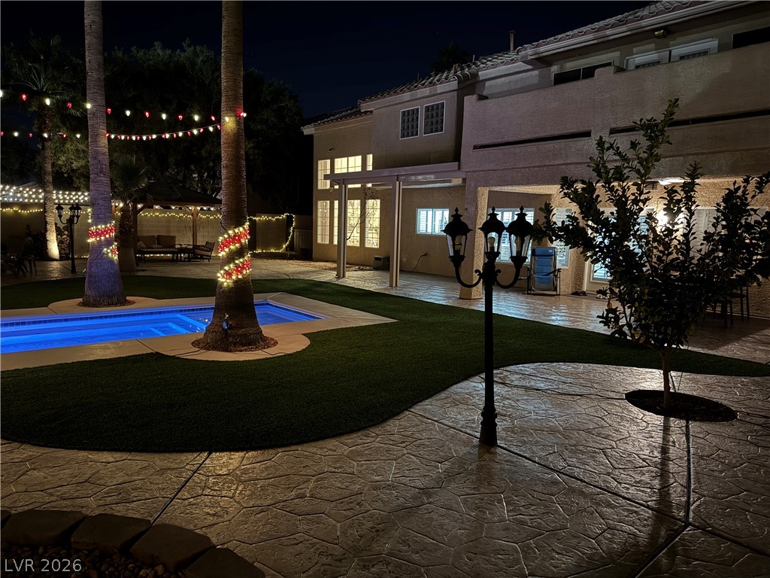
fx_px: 534
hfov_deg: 71.6
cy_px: 289
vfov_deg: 56.8
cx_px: 385
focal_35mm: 24
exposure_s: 1/15
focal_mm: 6.76
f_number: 1.78
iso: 1000
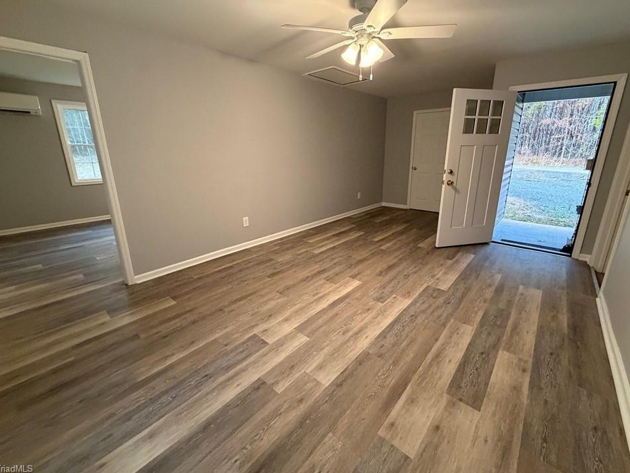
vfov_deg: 81.7
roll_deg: +0.6
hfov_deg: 98.2
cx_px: 323
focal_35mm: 15
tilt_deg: -13.2
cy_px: 222
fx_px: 273
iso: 500
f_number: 2.2
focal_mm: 2.22
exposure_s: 1/60
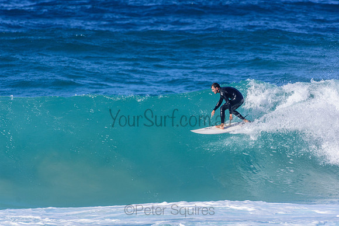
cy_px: 113
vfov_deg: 1.8
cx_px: 170
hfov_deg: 2.7
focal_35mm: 750
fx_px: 7064
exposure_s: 1/2000
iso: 320
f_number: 5.6
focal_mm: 500
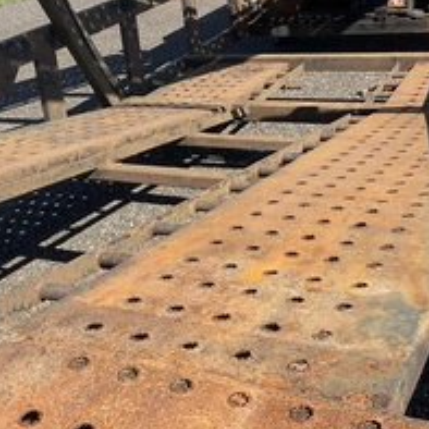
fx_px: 729
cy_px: 131
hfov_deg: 32.7
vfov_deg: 32.4
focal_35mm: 52
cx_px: 174
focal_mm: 3
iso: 25
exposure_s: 1/1168
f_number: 1.8
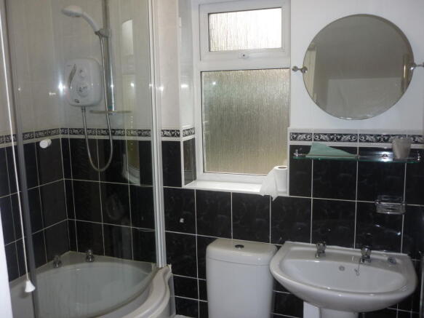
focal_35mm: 33
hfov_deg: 55.4
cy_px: 159
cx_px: 212
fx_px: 404
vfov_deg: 42.9
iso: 100
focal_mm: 5.5
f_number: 2.8
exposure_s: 1/30
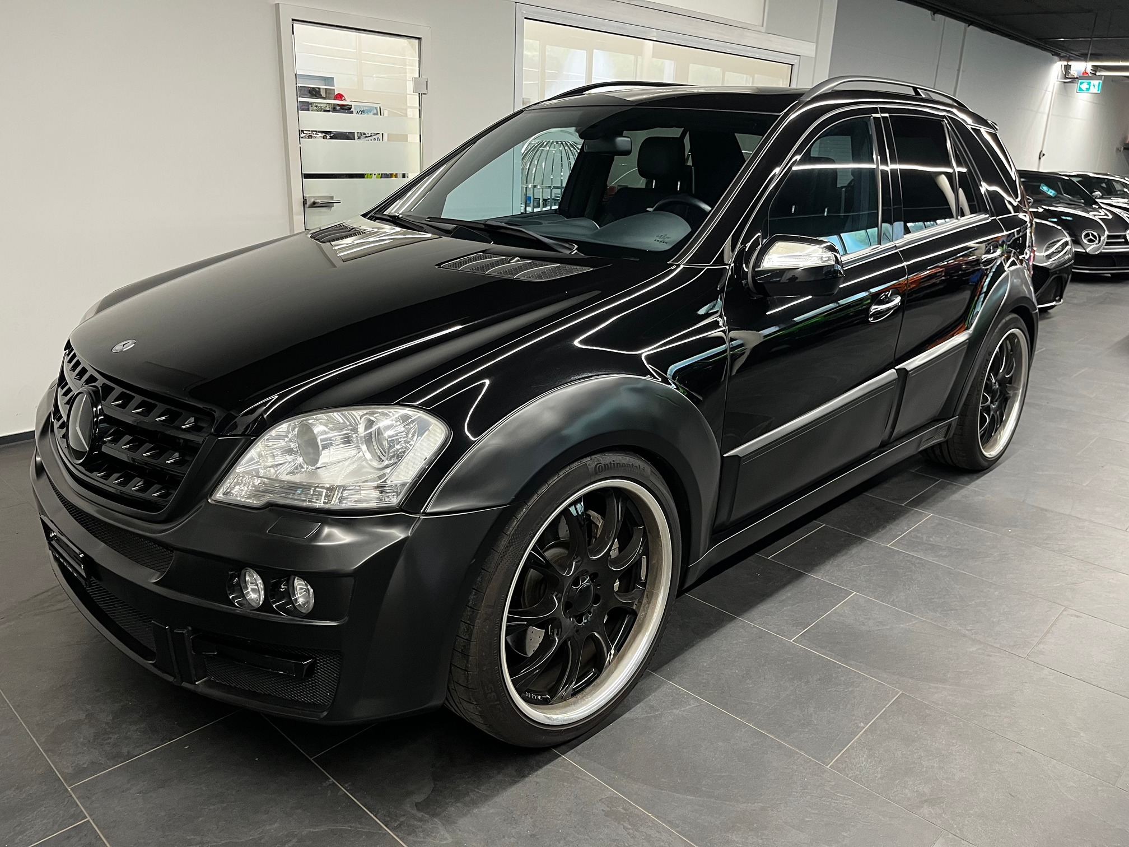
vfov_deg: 53.1
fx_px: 848
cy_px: 424
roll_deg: -1.8
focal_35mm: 26
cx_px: 564
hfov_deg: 67.3
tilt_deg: -18.8
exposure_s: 1/50
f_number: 1.6
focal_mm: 5.1
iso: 200
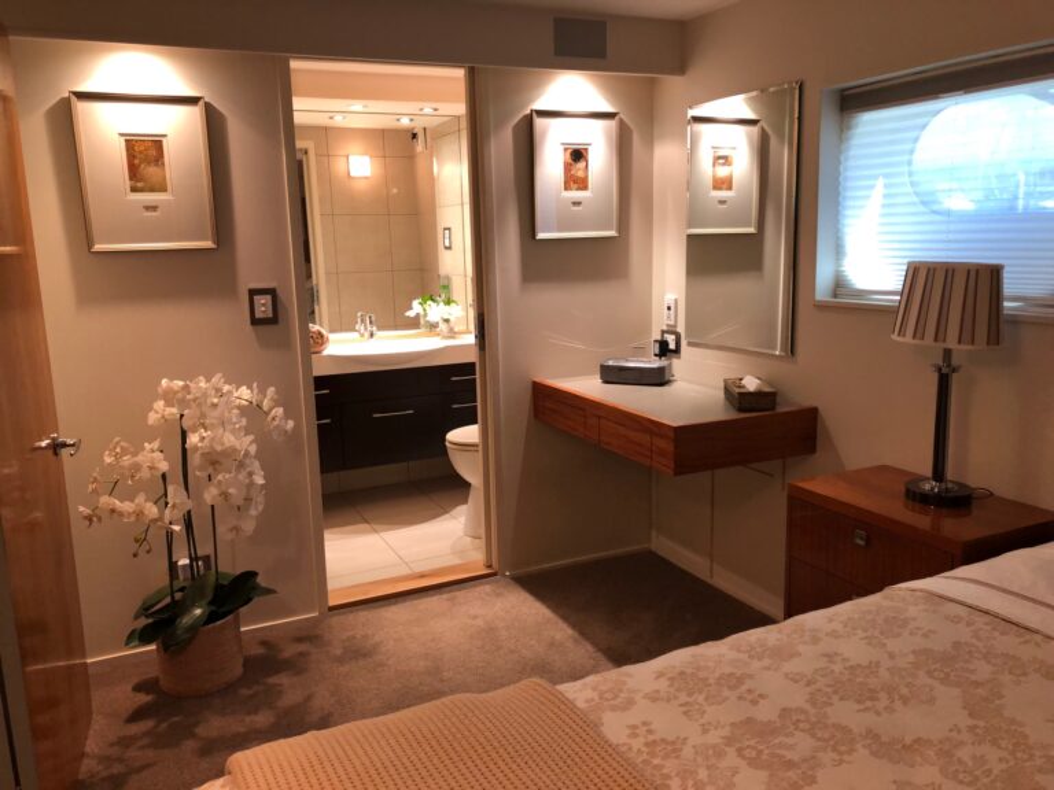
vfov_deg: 49.7
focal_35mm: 28
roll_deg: +2.5
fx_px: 853
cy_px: 395
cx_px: 527
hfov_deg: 63.4
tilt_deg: -10.6
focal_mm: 3.99
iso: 100
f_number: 1.8
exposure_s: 1/50
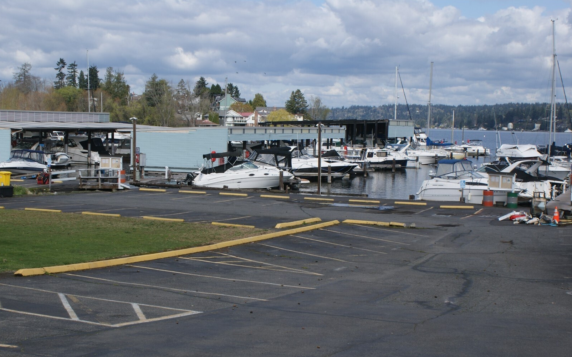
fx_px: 881
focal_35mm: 57
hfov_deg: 35.9
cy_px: 200
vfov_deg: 22.9
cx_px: 275
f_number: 13
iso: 100
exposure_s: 1/125
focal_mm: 35
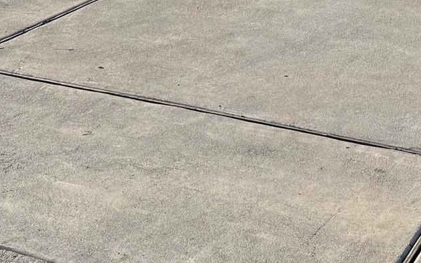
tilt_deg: +1.5
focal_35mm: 83
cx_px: 294
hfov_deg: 24.8
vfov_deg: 13.7
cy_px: -242
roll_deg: -0.3
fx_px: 952
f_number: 1.78
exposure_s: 1/4049
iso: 80
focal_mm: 6.76
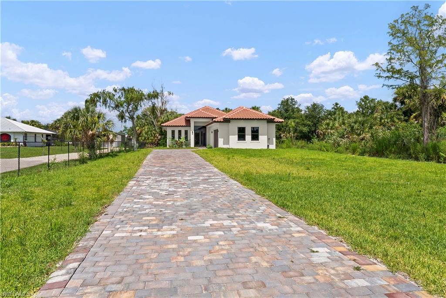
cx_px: 223
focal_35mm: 24
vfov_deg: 53.1
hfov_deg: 73.7
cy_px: 149
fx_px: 297
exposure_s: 1/200
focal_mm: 24
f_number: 9
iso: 200
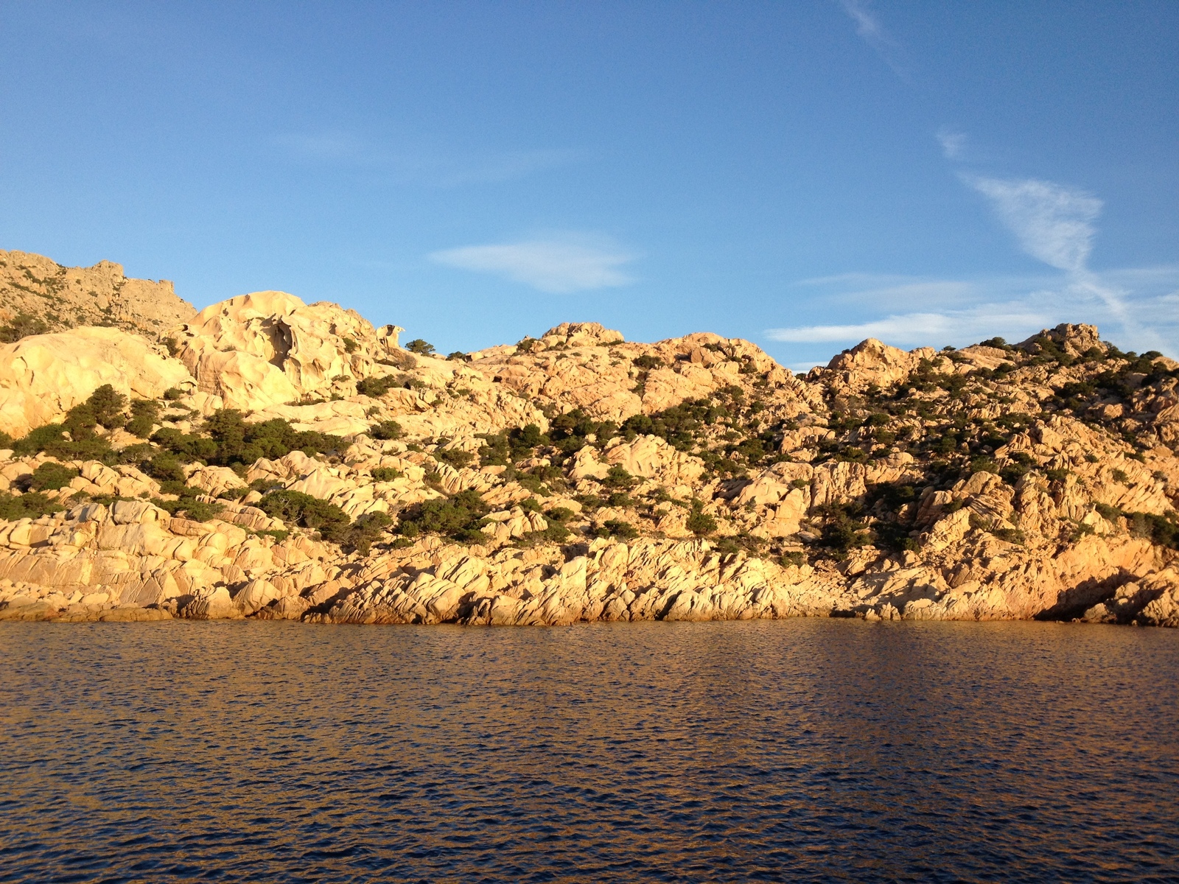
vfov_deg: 40.7
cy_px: 442
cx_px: 590
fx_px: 1192
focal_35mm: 35
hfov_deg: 52.6
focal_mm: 4.28
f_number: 2.4
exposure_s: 1/778
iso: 64
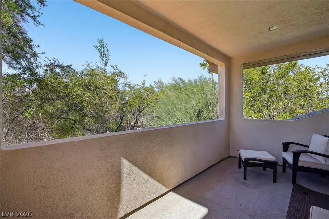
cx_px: 164
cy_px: 110
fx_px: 146
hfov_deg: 96.8
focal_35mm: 16
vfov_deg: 73.7
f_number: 8
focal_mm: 16
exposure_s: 1/125
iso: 100
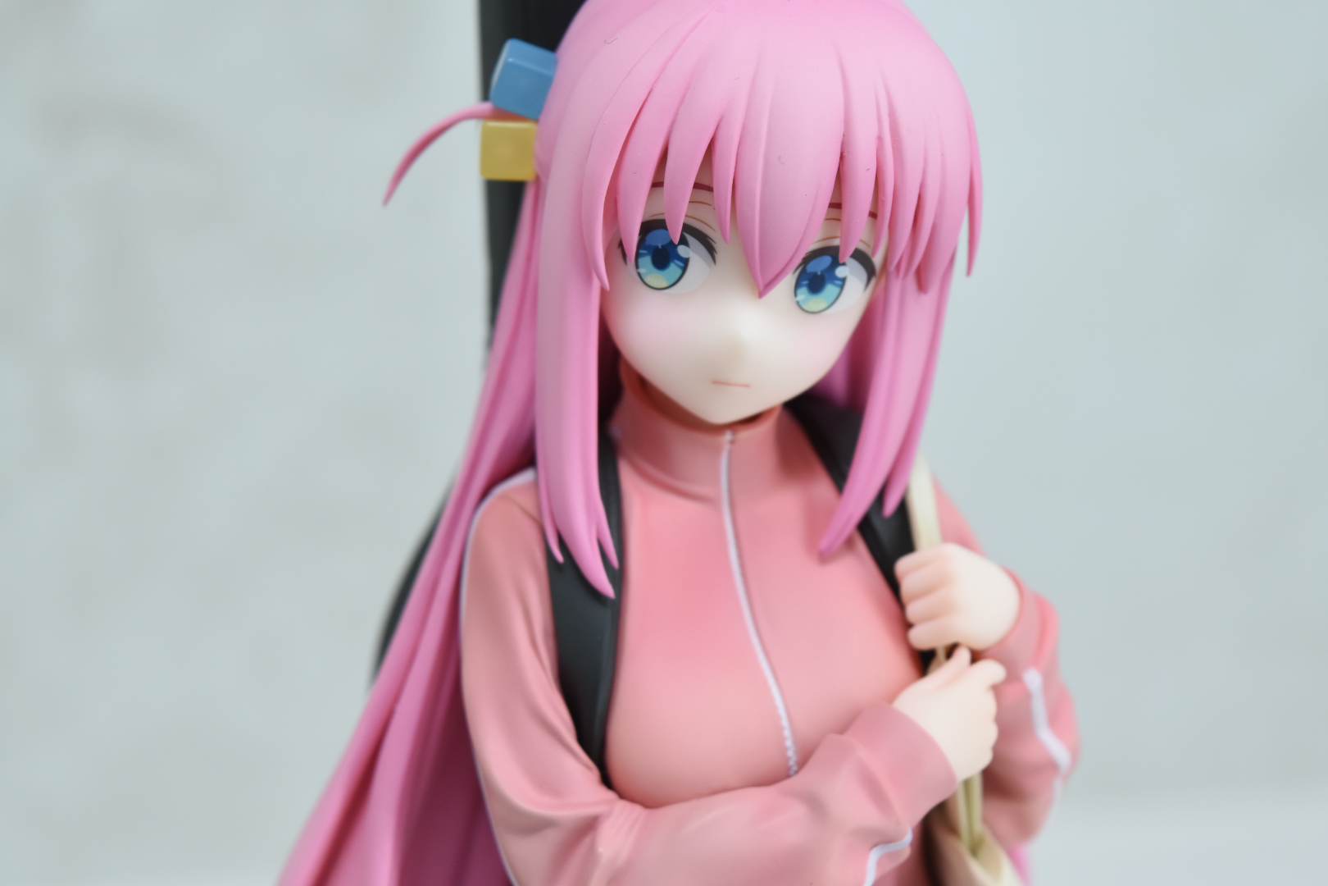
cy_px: 443
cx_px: 664
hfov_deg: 24.6
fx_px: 3043
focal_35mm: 82
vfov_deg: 16.6
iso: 640
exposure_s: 1/160
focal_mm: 55
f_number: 8
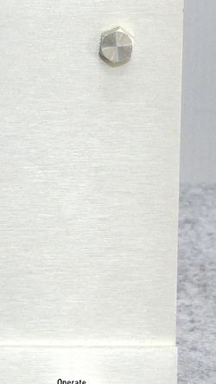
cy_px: 261
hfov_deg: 3.4
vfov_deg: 6.1
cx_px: -180
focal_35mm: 356
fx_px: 3622
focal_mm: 27.1
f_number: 5.4
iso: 1000
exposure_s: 1/80
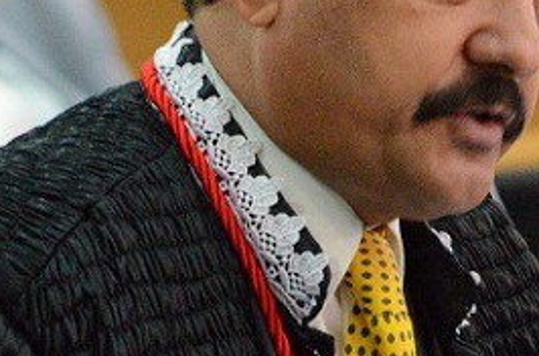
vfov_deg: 2.6
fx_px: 7872
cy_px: 206
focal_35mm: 527
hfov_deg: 3.9
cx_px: 492
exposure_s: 1/40
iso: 5000
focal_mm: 110
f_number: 5.6
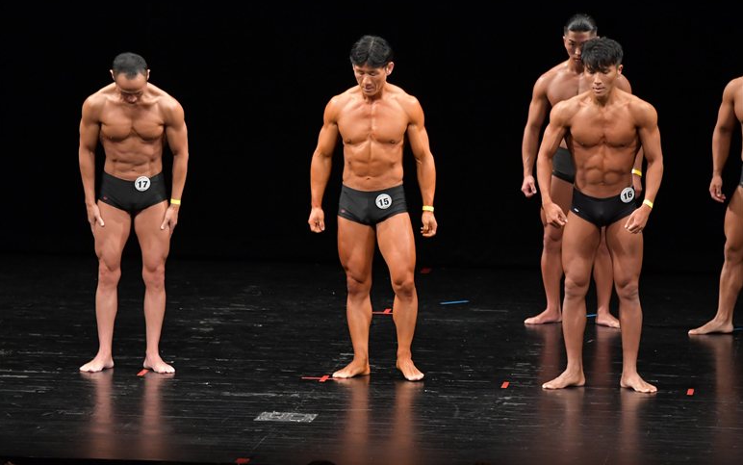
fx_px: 4659
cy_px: 236
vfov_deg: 5.7
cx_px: 371
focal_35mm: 230
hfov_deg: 9.1
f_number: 5.6
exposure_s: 1/400
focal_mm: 150
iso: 3200
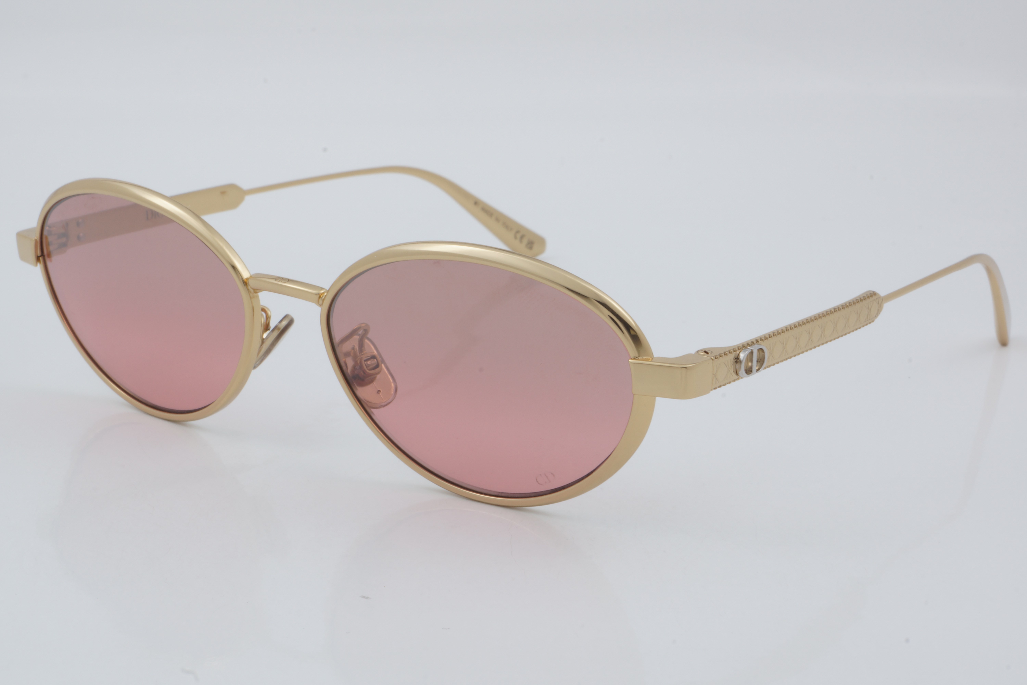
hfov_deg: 27.0
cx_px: 514
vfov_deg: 18.2
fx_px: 2139
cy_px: 342
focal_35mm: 75
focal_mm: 50
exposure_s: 1/4
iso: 100
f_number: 29
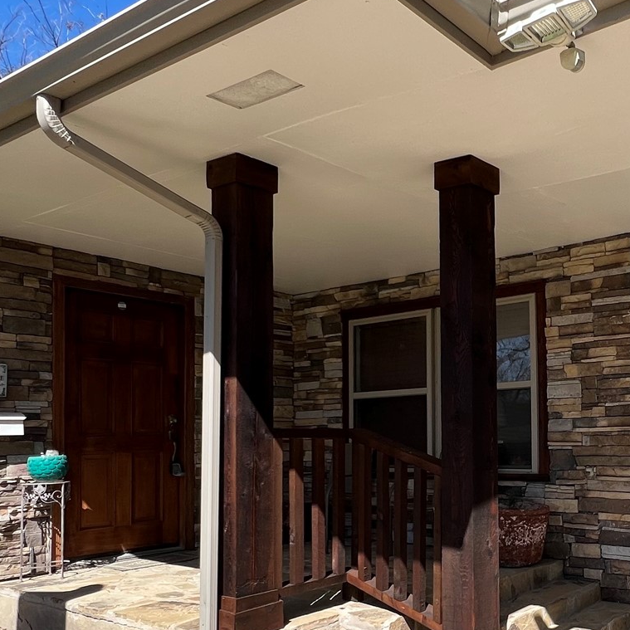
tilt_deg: +1.6
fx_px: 638
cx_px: 581
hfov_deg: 46.7
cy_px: 414
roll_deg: +1.3
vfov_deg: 51.7
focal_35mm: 31
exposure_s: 1/960
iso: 32
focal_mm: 1.57
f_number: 1.8
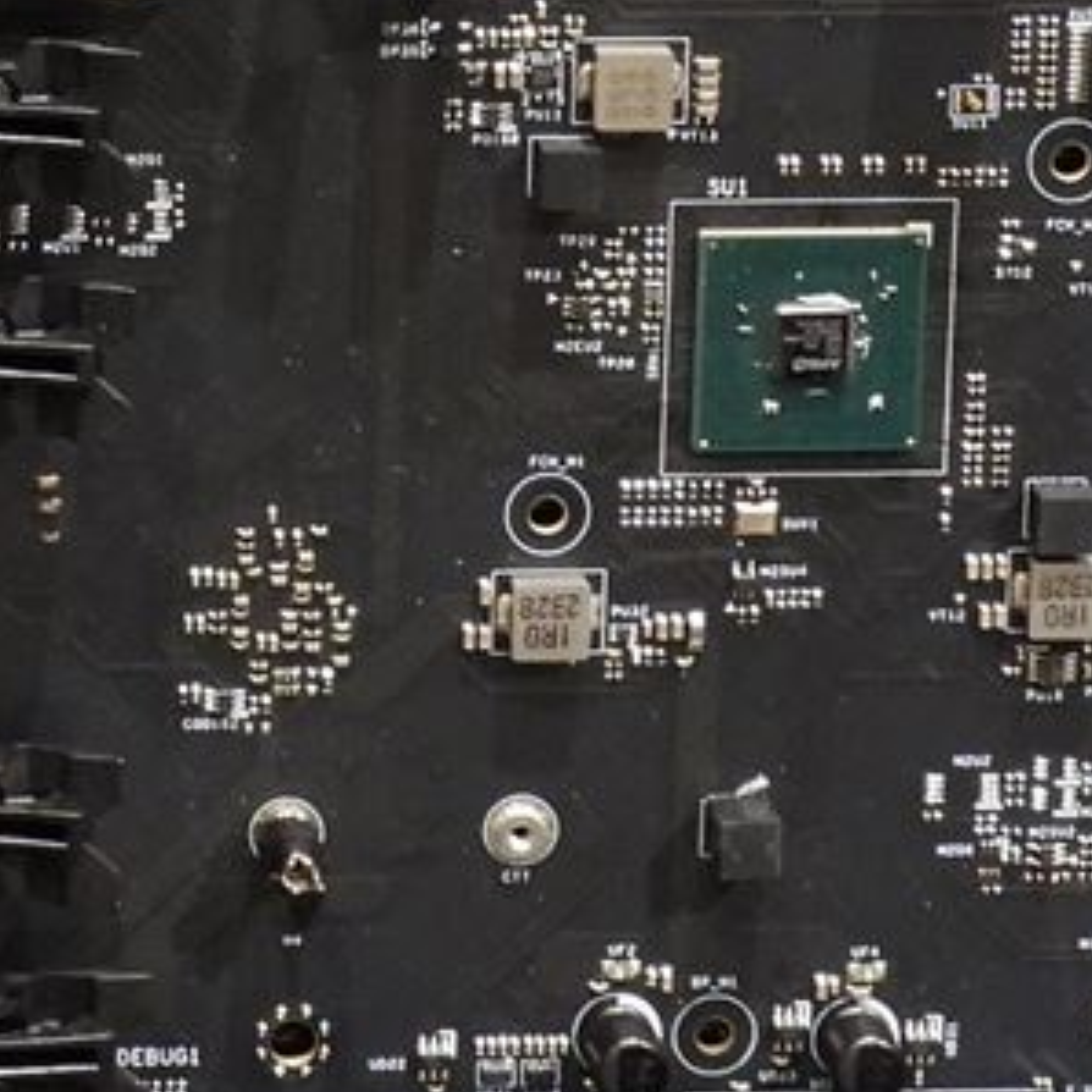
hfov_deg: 6.1
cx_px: -333
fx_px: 10172
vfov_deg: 6.1
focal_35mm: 285
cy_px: -359
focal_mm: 10.7
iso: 400
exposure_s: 1/25
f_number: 3.5
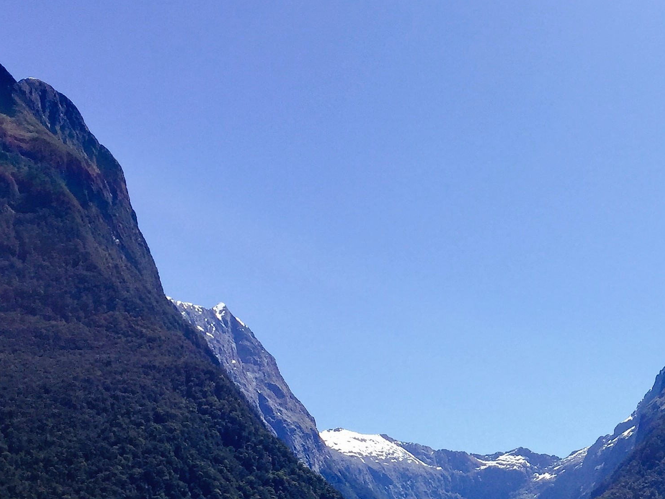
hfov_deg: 29.0
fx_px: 1229
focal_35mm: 64
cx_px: 603
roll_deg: -0.4
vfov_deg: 22.7
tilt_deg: +9.1
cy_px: 390
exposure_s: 1/2083
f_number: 2.2
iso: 32
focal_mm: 4.15
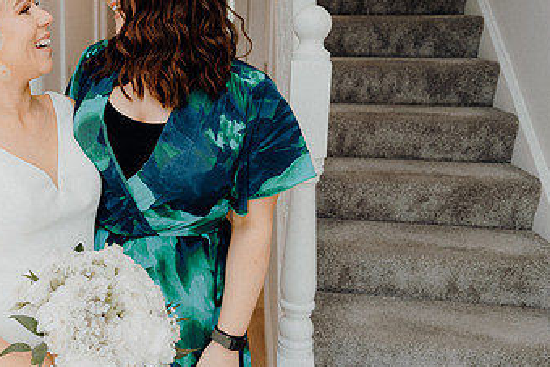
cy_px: 130
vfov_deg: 32.5
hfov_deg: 45.0
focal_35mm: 41
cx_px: 110
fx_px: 627
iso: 160
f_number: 3.5
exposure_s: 1/160
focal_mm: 24
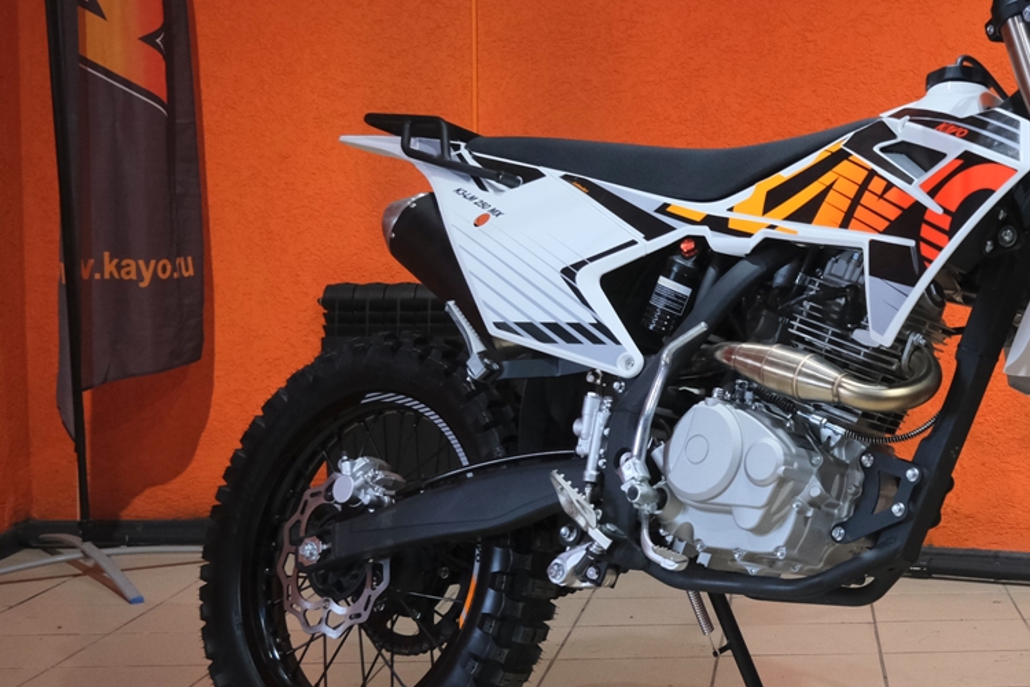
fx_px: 1831
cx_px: 930
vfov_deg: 21.2
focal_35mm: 64
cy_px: 335
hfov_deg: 30.1
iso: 2000
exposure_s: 1/200
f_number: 4
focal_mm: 20.2
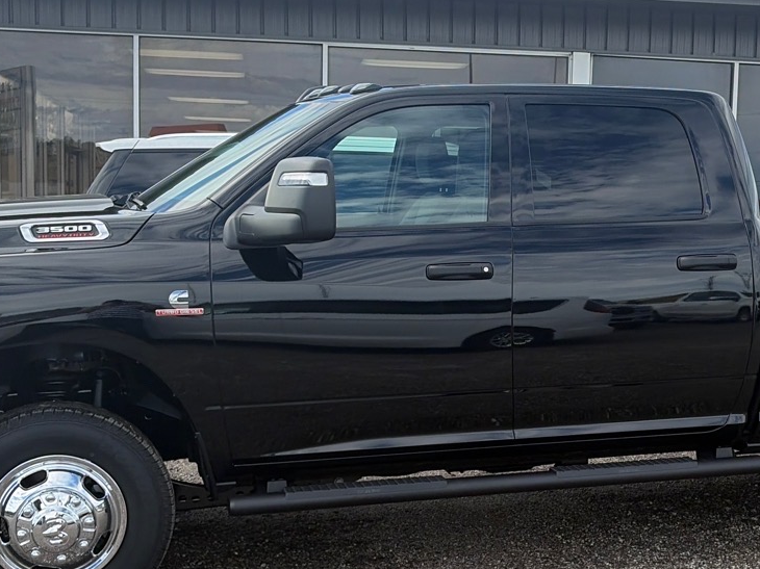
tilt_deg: -5.4
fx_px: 1251
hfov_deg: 33.5
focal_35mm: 57
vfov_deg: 25.6
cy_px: 338
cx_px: 502
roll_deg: -1.0
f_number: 1.6
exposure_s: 1/1484
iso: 64
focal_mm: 5.96
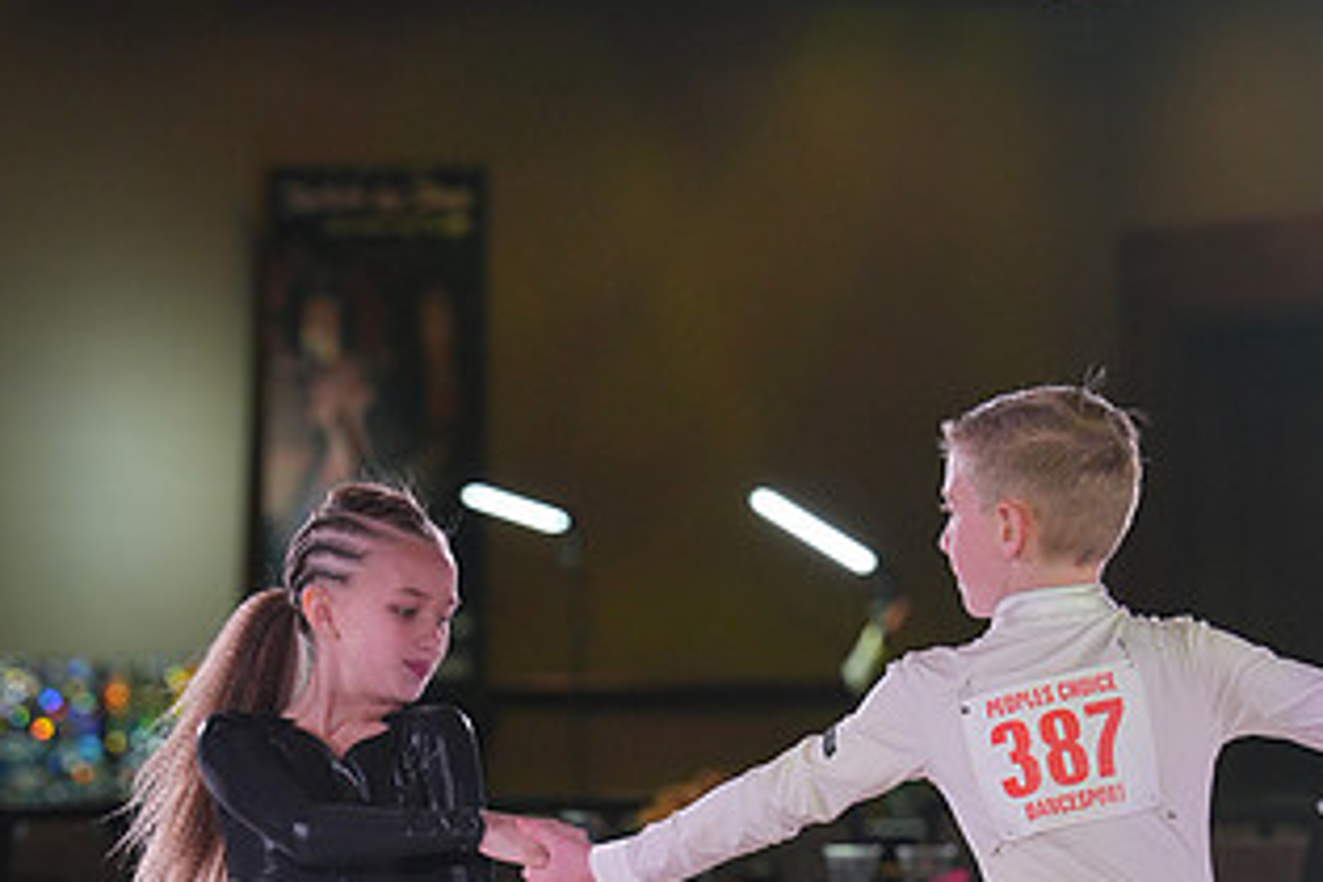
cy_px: 1029
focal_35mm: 243
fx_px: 8930
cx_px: 741
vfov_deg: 5.6
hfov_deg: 8.5
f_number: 4
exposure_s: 1/400
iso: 800
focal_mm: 132
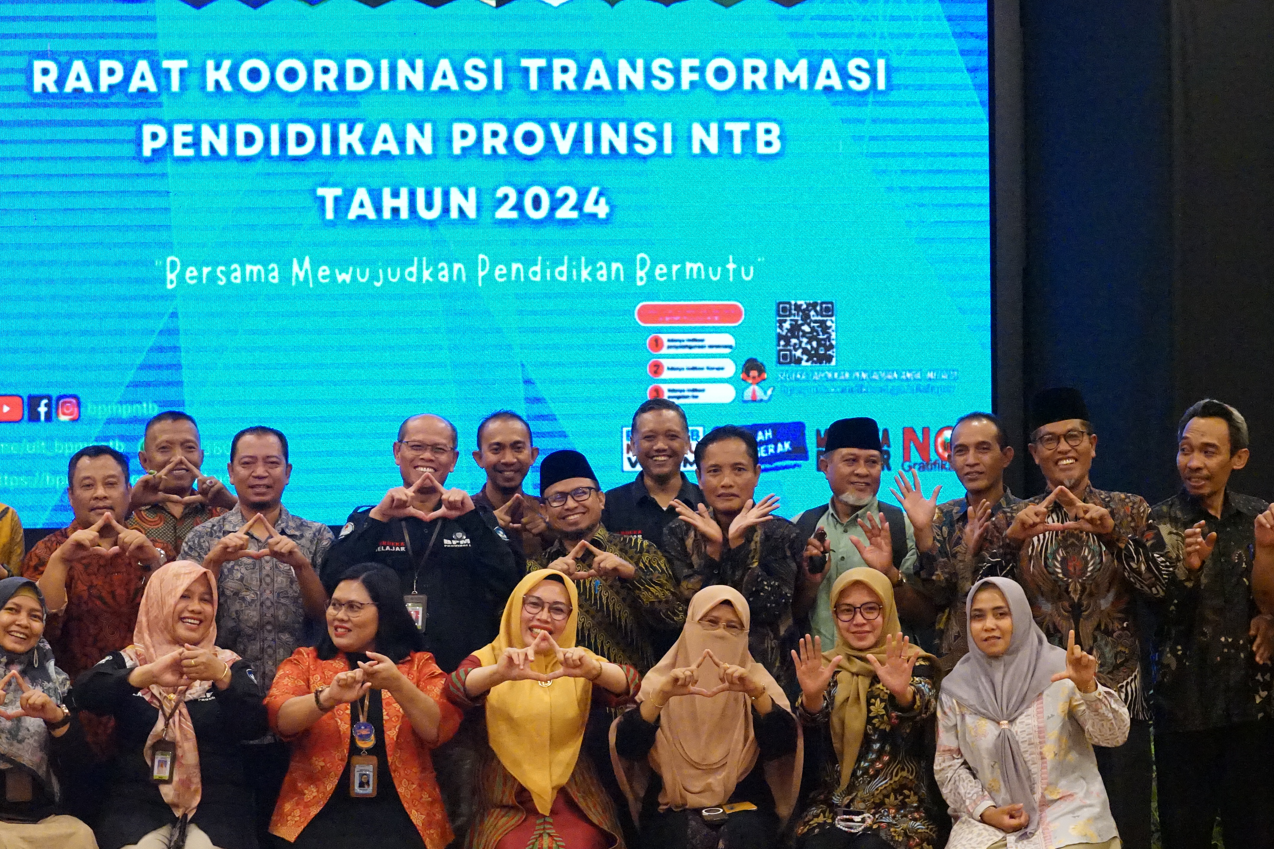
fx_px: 3468
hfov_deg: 20.8
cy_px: 520
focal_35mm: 98
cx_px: 443
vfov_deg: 14.0
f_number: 5.6
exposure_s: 1/160
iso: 12800
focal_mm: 70
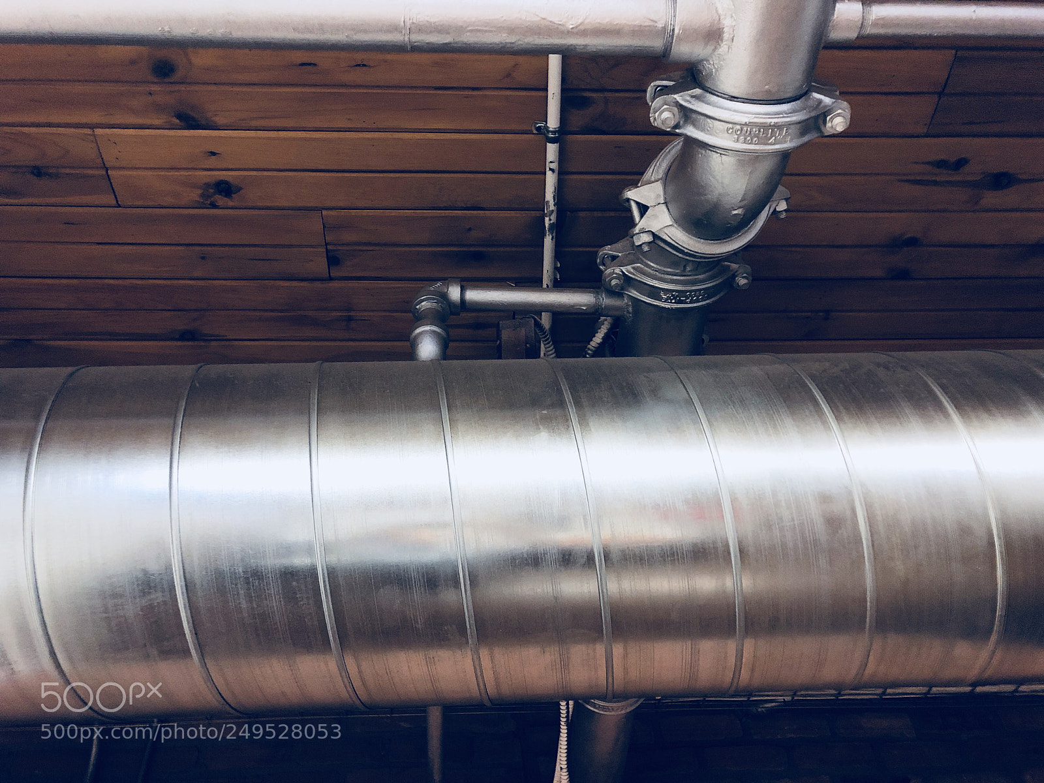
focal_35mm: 28
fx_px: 844
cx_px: 522
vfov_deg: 49.7
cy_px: 392
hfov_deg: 63.4
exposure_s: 1/17
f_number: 1.8
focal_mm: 4
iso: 40
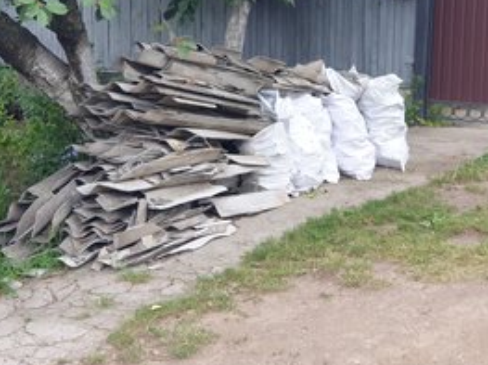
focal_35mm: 79
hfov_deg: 24.7
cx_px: 212
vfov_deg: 18.6
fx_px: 1113
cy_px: 107
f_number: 2.4
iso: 100
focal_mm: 6
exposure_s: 1/50
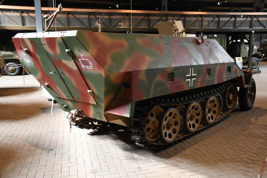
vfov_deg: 36.9
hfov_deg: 53.1
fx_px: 267
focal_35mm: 36
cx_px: 134
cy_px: 89
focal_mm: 24
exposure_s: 1/50
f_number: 3.5
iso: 800
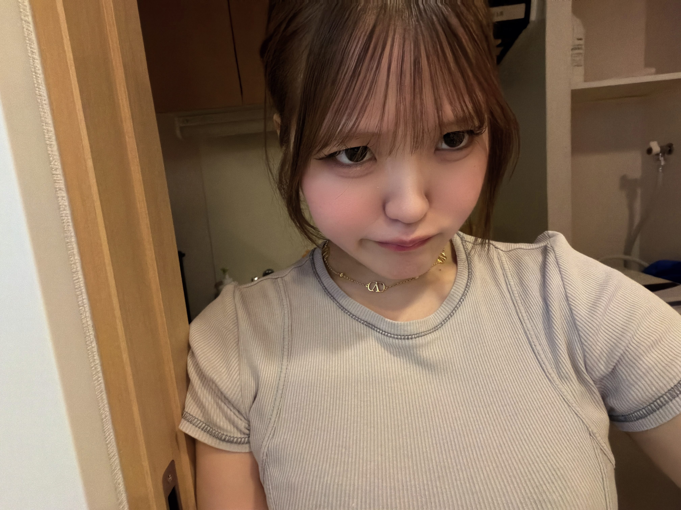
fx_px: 393
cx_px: 340
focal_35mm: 20
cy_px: 255
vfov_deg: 66.0
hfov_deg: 81.7
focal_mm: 2.71
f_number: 1.9
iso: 320
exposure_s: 1/60
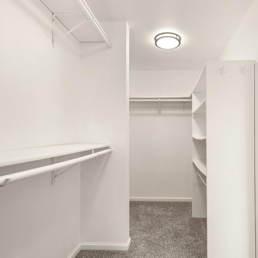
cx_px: 167
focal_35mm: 22
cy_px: 138
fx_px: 186
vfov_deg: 69.5
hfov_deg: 68.1
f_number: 11
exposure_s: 1/5
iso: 400
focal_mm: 12
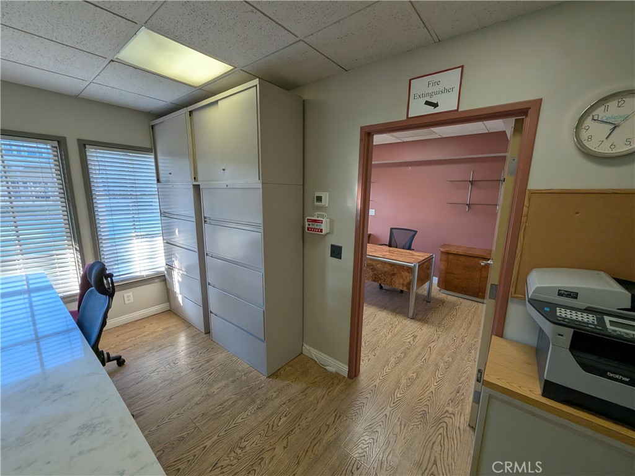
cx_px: 318
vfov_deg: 89.9
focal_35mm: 13
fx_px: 238
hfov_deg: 106.2
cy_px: 238
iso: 137
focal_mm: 1.54
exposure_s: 1/113
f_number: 2.2
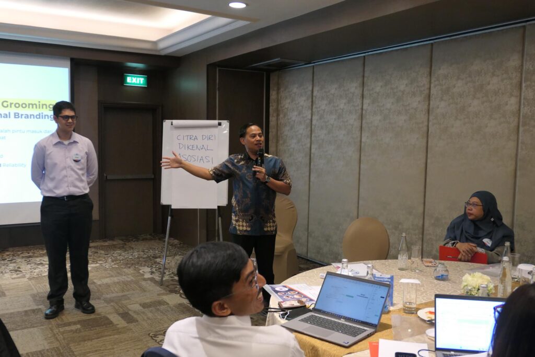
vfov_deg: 38.9
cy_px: 178
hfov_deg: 55.8
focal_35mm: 34
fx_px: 505
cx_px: 268
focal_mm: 12.4
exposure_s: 1/80
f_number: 2.8
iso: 1000
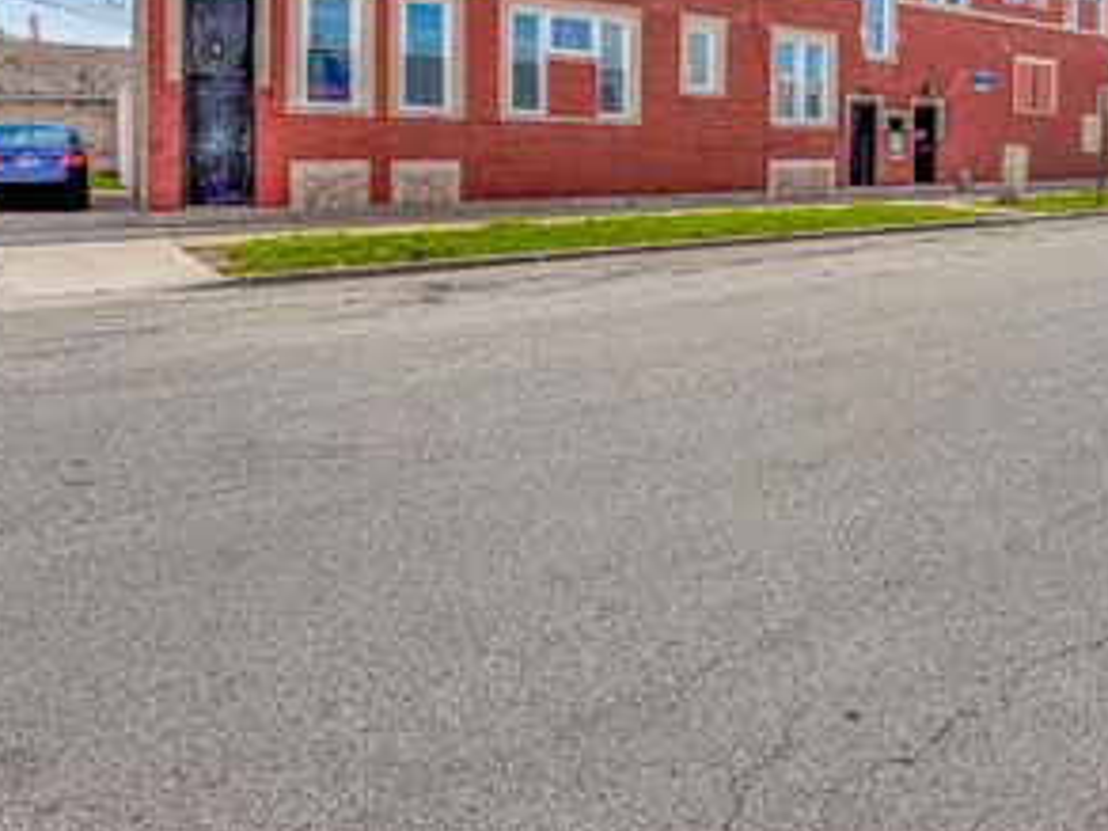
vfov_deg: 52.3
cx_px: 649
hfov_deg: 71.1
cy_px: 138
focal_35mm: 24
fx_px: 768
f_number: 2.2
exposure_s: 1/1400
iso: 20
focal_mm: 2.22
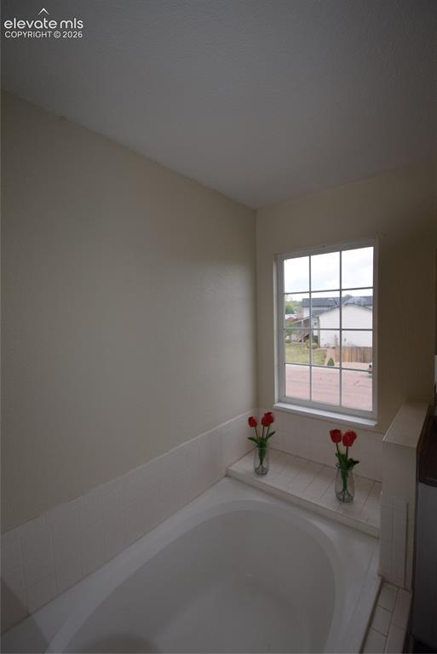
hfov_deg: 77.4
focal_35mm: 15
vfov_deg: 100.4
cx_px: 218
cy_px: 327
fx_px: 273
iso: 100
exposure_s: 1/125
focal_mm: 10
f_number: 5.6
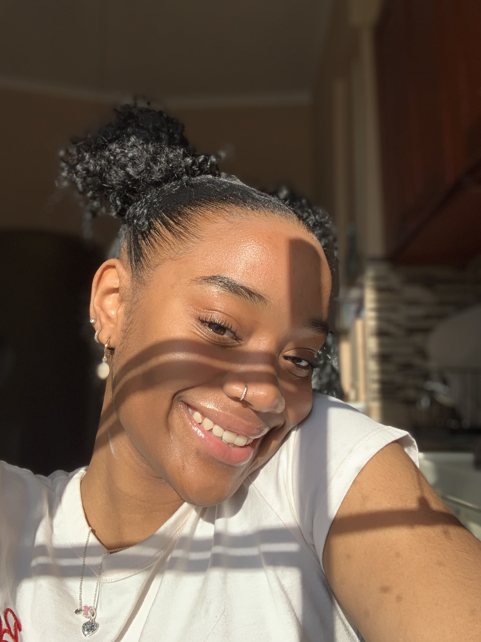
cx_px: 240
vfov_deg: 56.8
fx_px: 593
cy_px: 321
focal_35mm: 32
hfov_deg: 44.2
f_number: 2.2
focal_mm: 2.87
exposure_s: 1/471
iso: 16
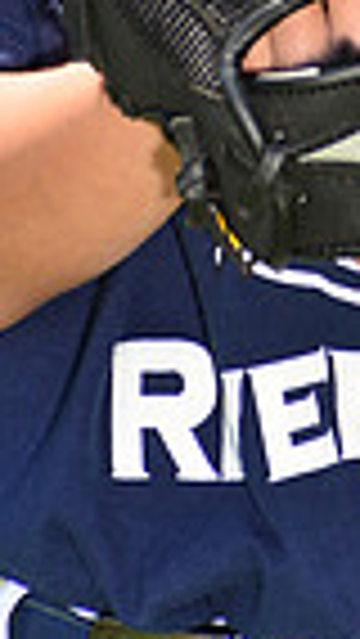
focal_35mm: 855
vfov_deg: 2.5
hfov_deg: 1.4
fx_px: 14492
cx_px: 466
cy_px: -369
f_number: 11
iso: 250
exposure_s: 1/250
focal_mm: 200
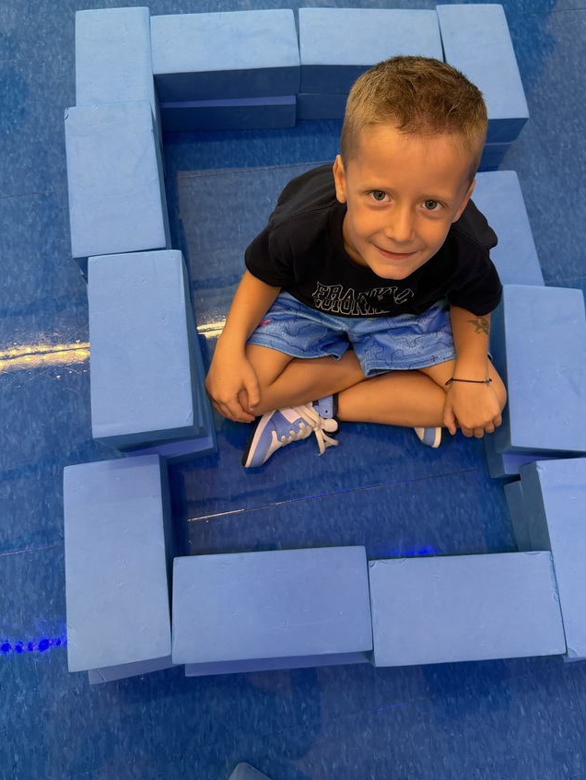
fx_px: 654
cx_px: 327
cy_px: 310
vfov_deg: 61.1
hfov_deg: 48.2
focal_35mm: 29
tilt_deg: -69.7
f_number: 1.78
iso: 200
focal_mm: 6.76
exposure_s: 1/75
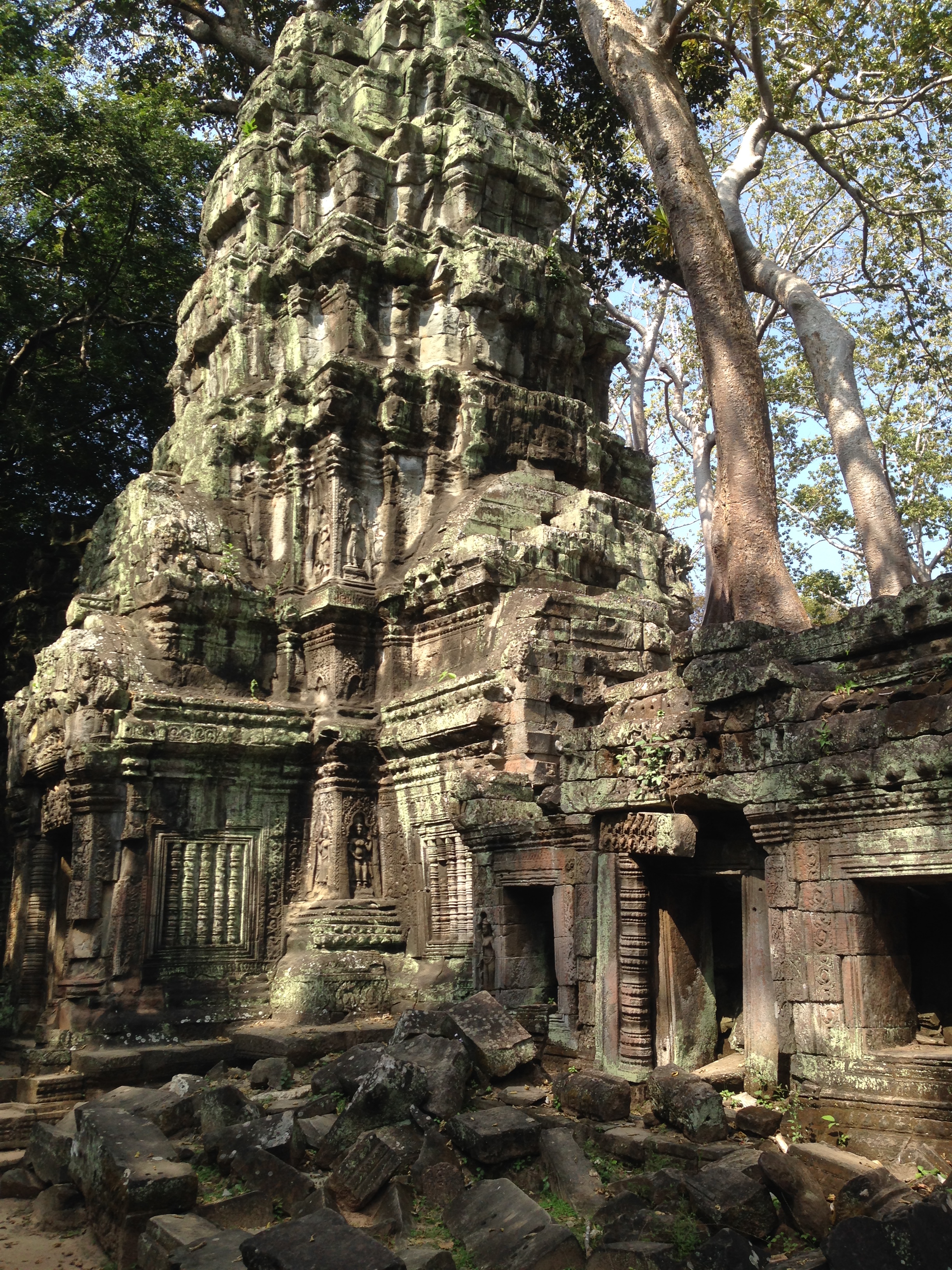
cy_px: 635
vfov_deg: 55.4
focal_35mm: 33
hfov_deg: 42.9
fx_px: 1210
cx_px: 476
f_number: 2.4
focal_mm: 4.12
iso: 50
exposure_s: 1/488
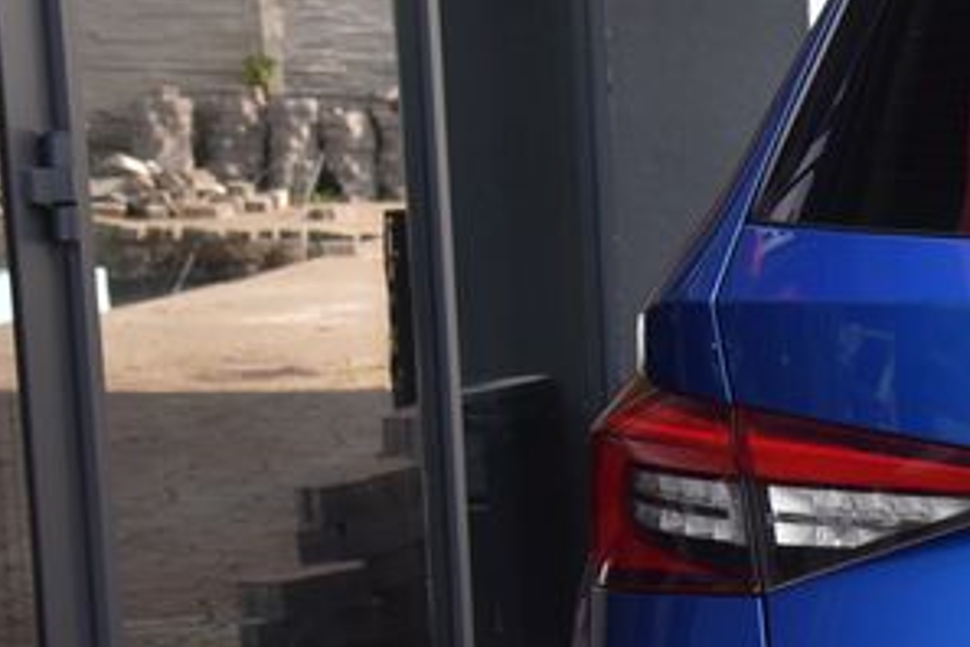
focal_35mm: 138
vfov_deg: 9.9
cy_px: 673
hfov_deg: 13.8
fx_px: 3718
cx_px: 1548
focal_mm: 40
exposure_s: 1/250
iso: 500
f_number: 8
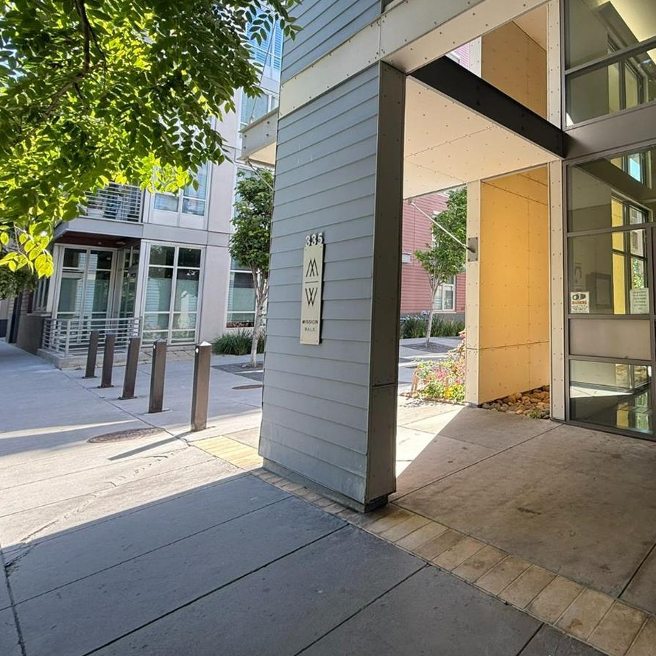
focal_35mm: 20
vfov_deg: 74.1
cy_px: 267
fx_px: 429
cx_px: 523
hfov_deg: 67.9
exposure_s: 1/142
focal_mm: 2.22
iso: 50
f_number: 2.2
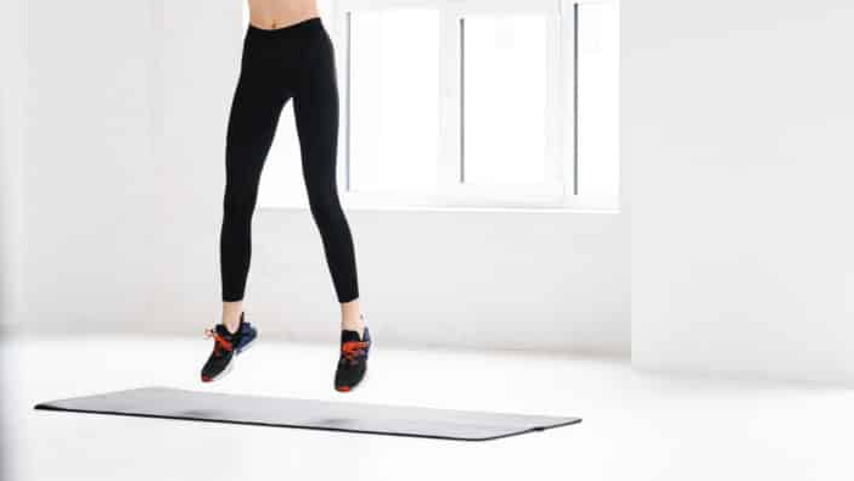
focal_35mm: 107
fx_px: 2423
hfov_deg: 20.0
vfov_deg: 11.3
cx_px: 505
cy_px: 94
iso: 1000
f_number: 2.8
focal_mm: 70
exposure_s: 1/250
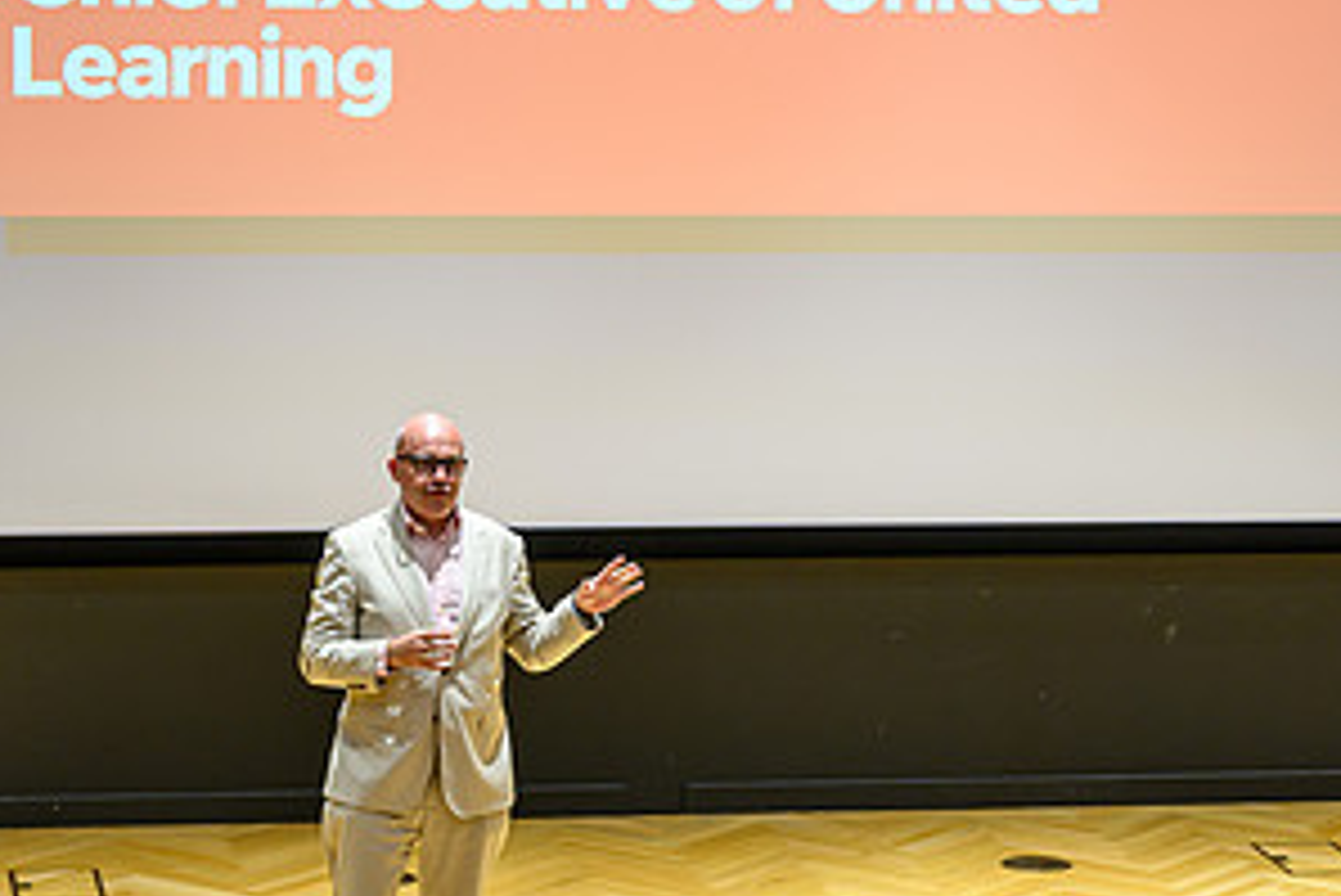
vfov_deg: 11.4
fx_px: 4472
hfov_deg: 17.0
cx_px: 472
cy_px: 507
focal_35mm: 120
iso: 250
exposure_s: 1/125
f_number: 2.4
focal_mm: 60
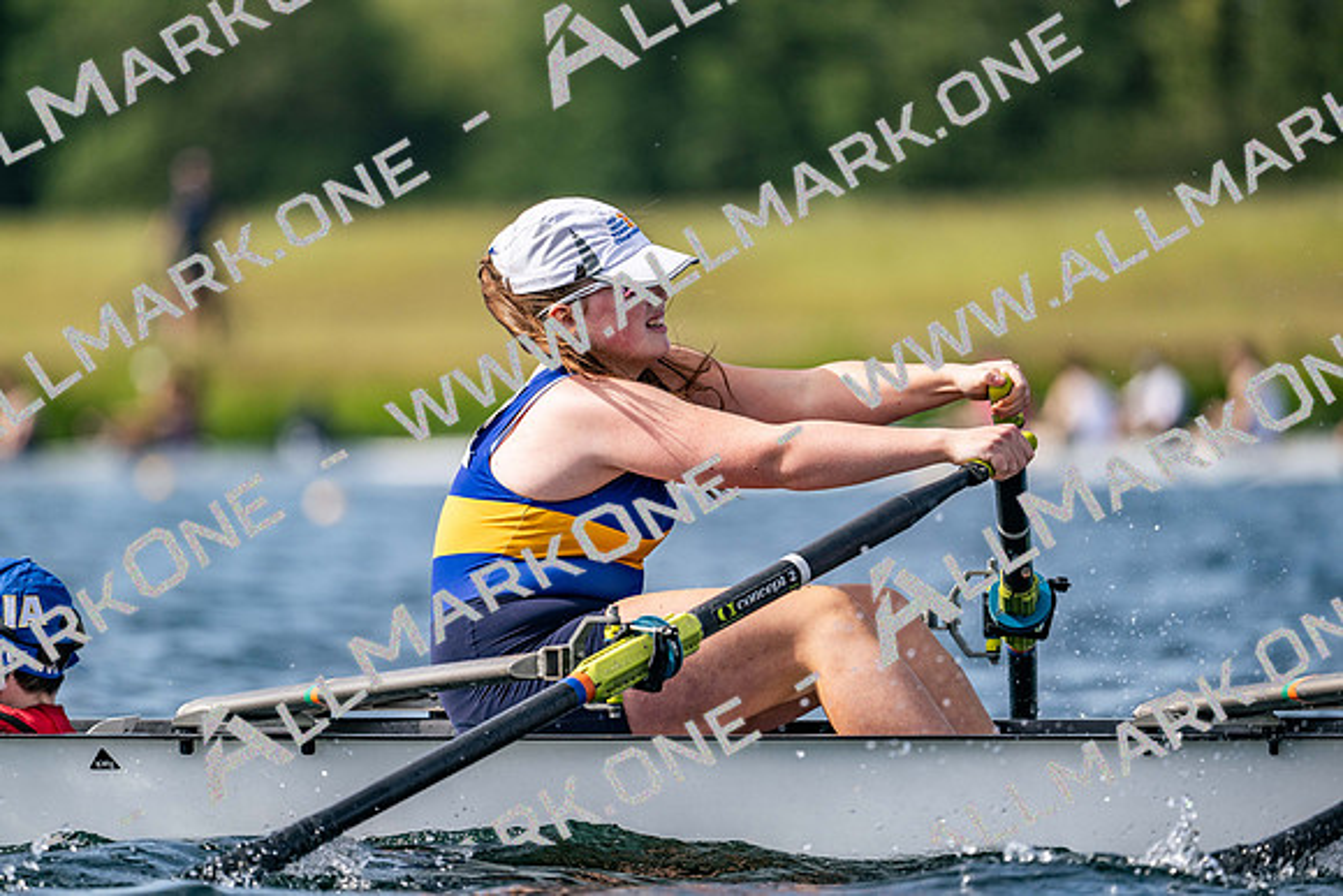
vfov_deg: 3.4
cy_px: 448
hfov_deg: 5.2
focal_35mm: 400
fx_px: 14925
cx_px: 672
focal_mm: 400
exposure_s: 1/2500
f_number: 4.5
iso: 250
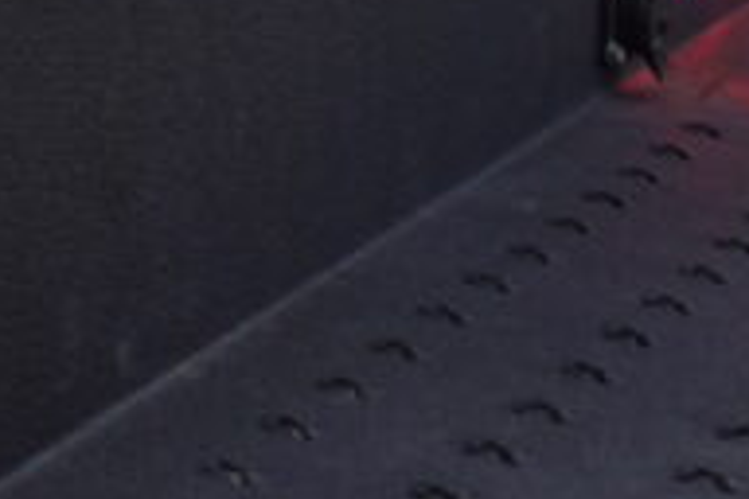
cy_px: -786
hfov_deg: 11.9
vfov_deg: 9.3
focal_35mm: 128
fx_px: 2663
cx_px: -1205
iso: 125
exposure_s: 1/60
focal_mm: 9.4
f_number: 2.8
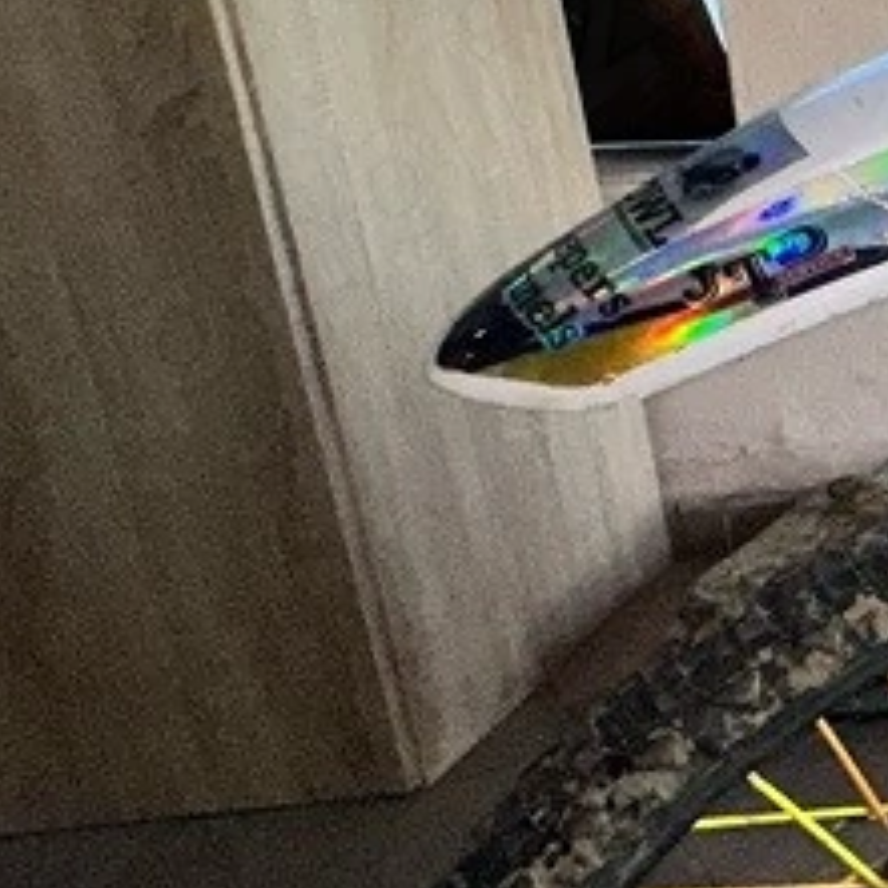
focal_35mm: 56
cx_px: 1844
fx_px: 1625
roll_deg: +0.3
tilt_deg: -12.3
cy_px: 113
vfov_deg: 29.5
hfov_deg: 18.1
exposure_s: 1/100
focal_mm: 2.22
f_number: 2.2
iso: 80
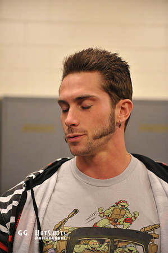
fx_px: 491
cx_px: 84
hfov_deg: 19.4
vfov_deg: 28.9
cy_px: 126
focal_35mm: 70
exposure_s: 1/250
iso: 3200
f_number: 2.8
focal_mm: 70
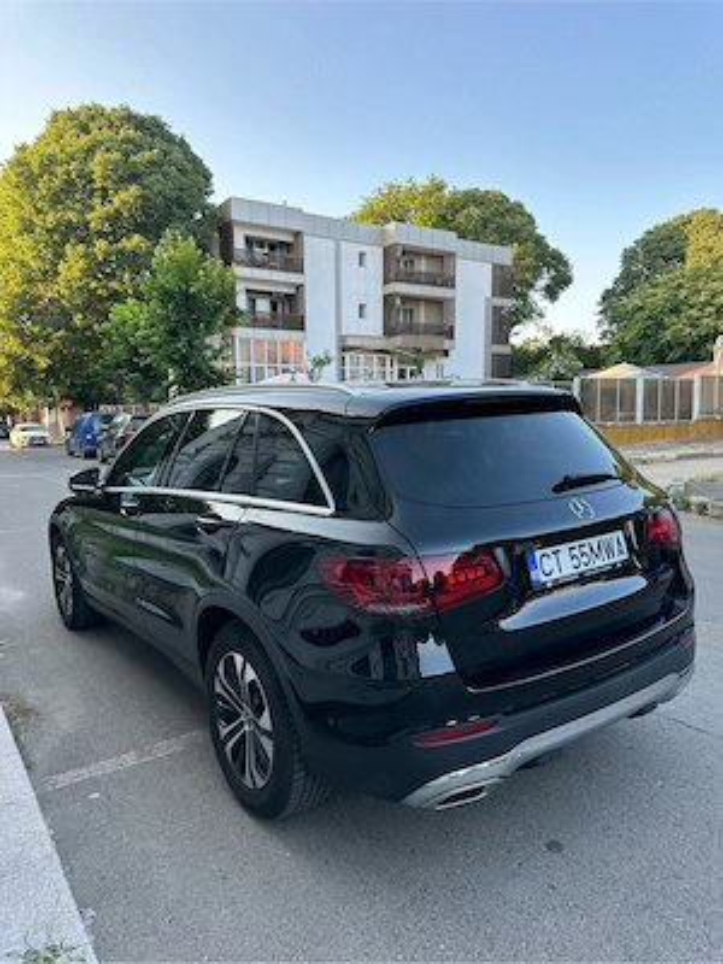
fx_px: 668
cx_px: 362
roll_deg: -1.4
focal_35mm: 24
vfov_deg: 71.6
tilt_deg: -5.3
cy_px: 482
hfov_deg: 56.8
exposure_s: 1/351
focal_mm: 6.86
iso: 80
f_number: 1.78
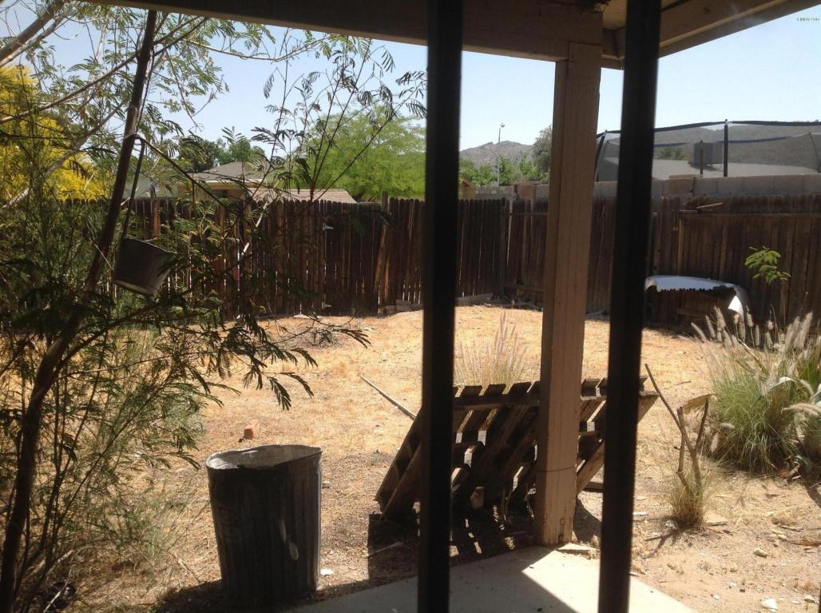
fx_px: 829
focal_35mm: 35
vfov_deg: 40.6
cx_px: 410
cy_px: 306
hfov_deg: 52.7
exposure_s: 1/1374
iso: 50
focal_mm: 4.28
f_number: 2.4
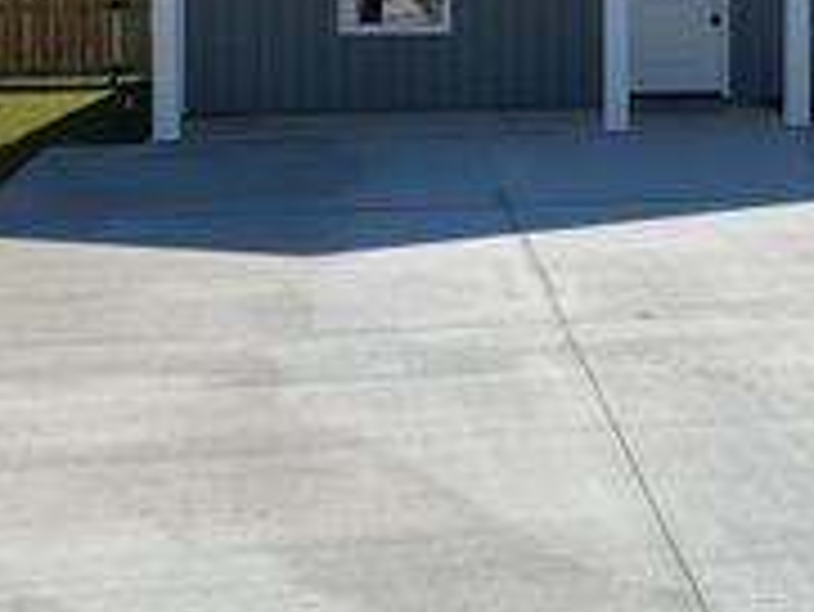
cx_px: 760
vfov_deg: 18.0
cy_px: 16
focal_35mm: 80
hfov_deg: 23.6
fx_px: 1882
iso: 16
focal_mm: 3
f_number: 1.8
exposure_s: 1/3788
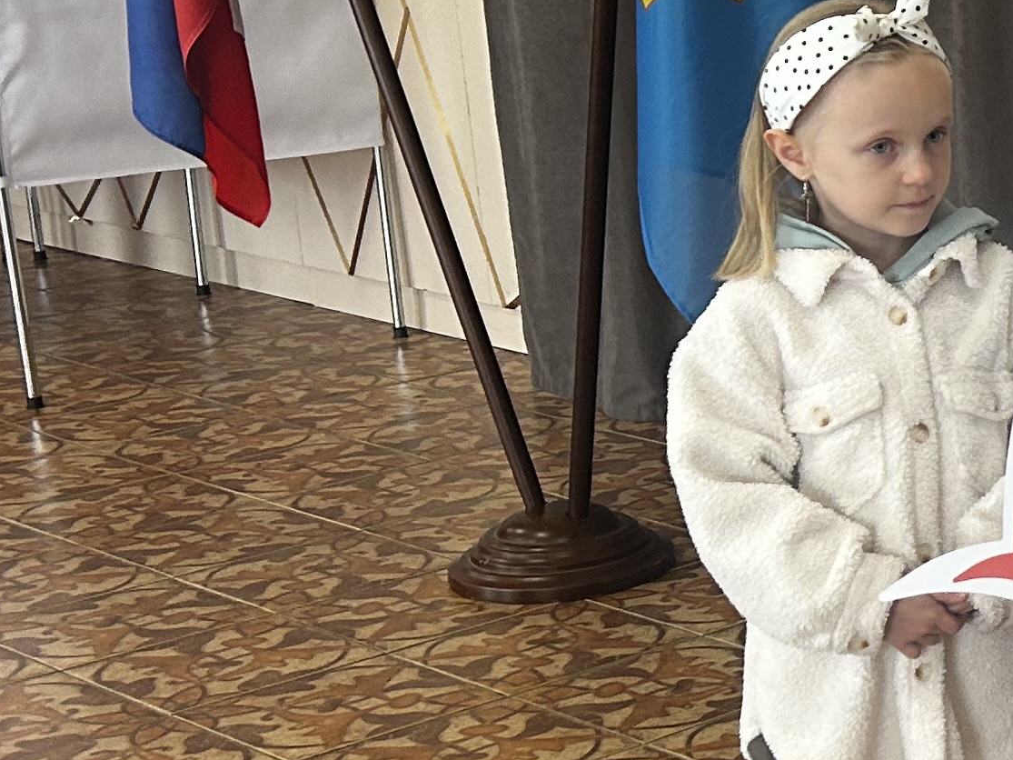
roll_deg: +1.6
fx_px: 2751
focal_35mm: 94
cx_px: 1641
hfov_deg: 18.0
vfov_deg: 15.7
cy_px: 383
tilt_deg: -15.3
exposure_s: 1/121
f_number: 1.5
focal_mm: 5.7
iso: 100
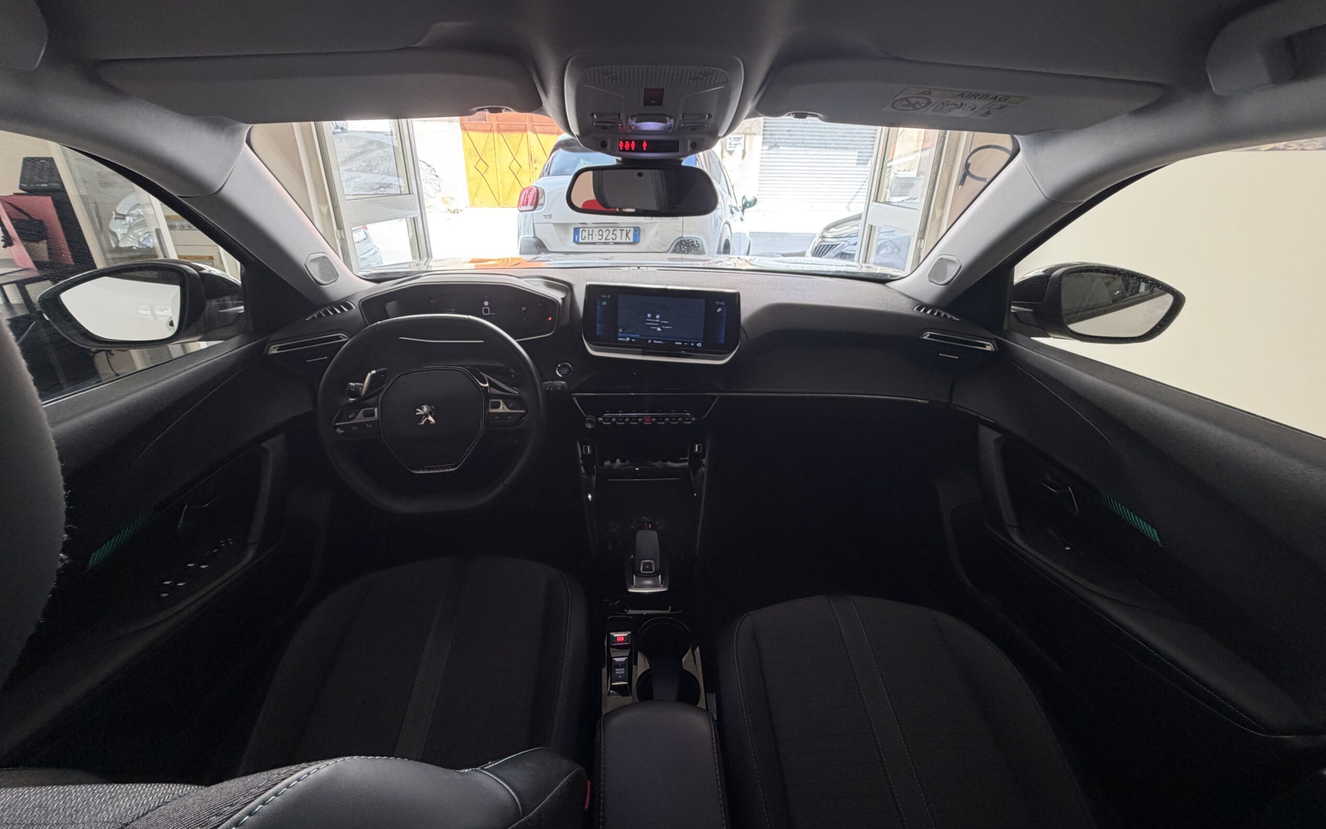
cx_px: 657
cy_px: 384
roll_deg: -0.5
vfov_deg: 74.7
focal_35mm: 15
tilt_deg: -22.9
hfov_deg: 101.5
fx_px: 542
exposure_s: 1/121
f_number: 2.2
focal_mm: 2.22
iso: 125
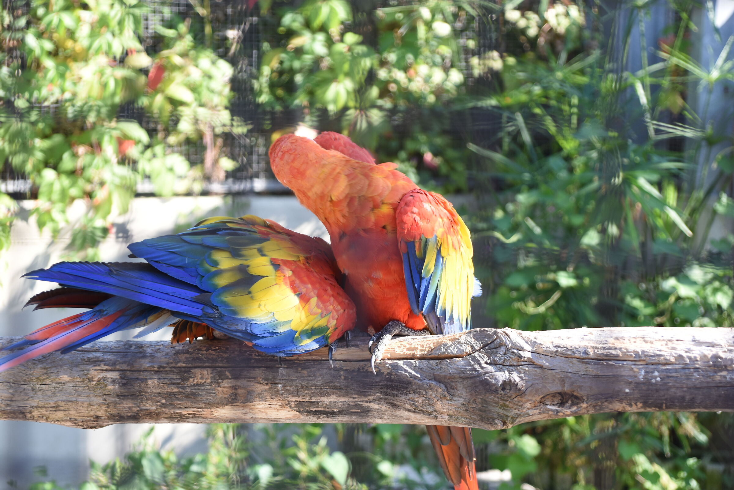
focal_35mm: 82
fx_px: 1682
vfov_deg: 16.6
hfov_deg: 24.6
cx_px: 367
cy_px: 245
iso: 250
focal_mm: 55
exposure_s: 1/125
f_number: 5
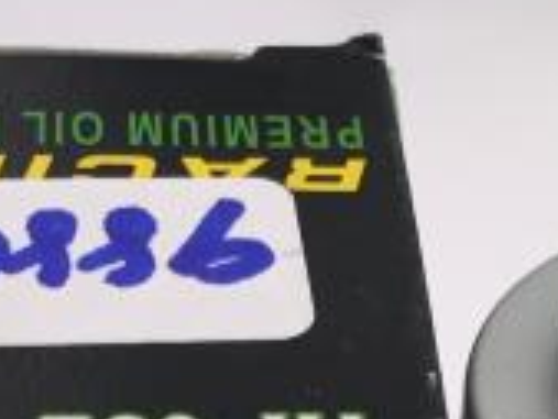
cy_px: 894
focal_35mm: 137
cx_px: 231
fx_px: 2210
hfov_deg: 14.4
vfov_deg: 9.9
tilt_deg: -48.4
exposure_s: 1/40
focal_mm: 4.15
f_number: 2.2
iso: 32
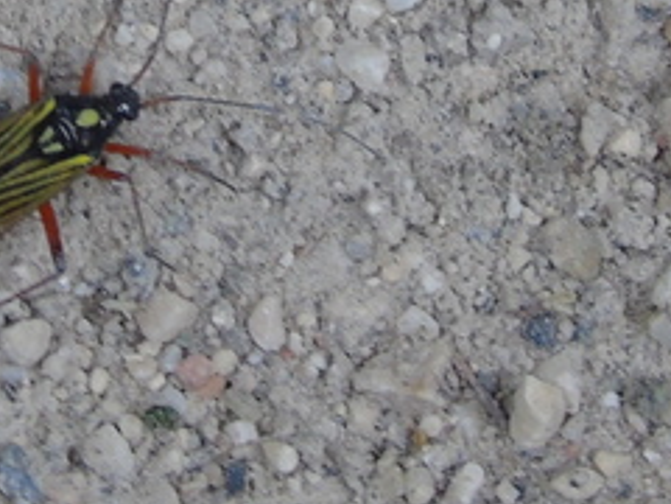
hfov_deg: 5.2
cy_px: 20
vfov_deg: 3.9
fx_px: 7443
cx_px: 105
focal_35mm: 384
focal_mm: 19
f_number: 4.4
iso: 160
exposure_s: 1/30
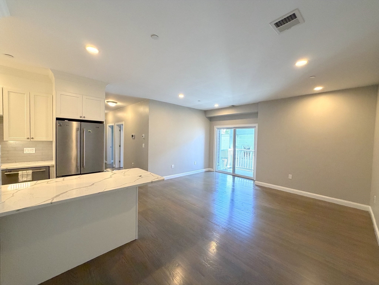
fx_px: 153
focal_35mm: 14
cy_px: 142
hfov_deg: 102.1
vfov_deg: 85.7
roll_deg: -1.6
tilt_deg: -1.8
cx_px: 190
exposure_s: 1/120
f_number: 2.2
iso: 320
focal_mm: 2.22
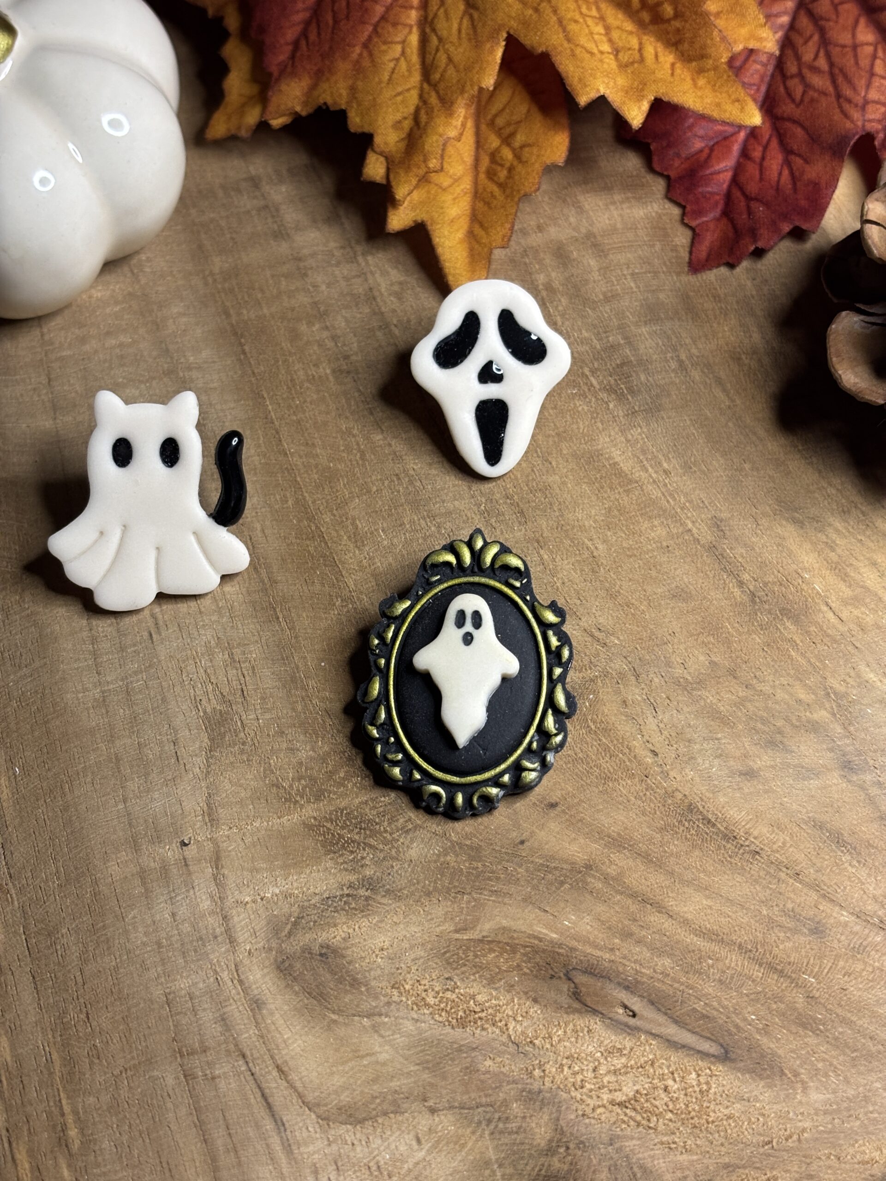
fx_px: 1775
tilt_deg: -61.7
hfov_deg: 28.0
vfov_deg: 36.8
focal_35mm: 52
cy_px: 590
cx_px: 443
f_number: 1.6
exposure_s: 1/60
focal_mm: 5.96
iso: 160
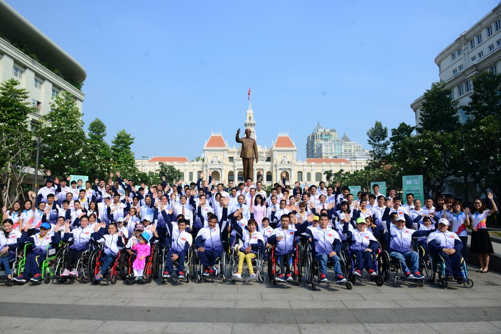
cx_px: 250
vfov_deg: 53.1
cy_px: 167
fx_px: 334
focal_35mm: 24
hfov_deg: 73.7
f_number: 6.3
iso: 100
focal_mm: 24
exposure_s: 1/250
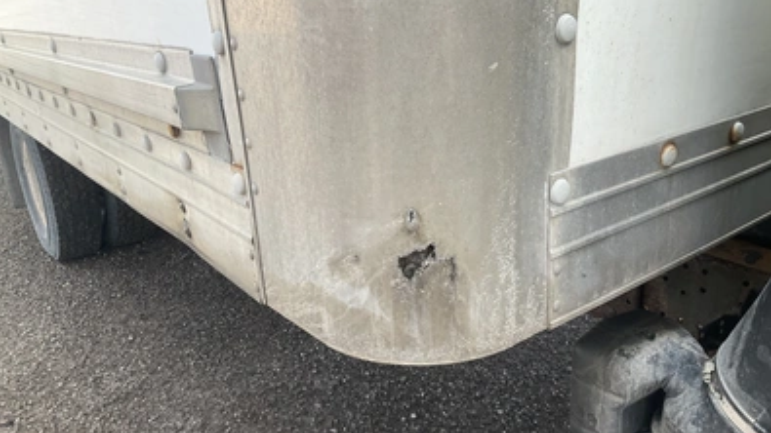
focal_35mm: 32
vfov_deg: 36.6
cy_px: 205
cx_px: 383
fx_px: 654
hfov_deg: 61.0
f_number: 1.8
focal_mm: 3
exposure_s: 1/620
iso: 25
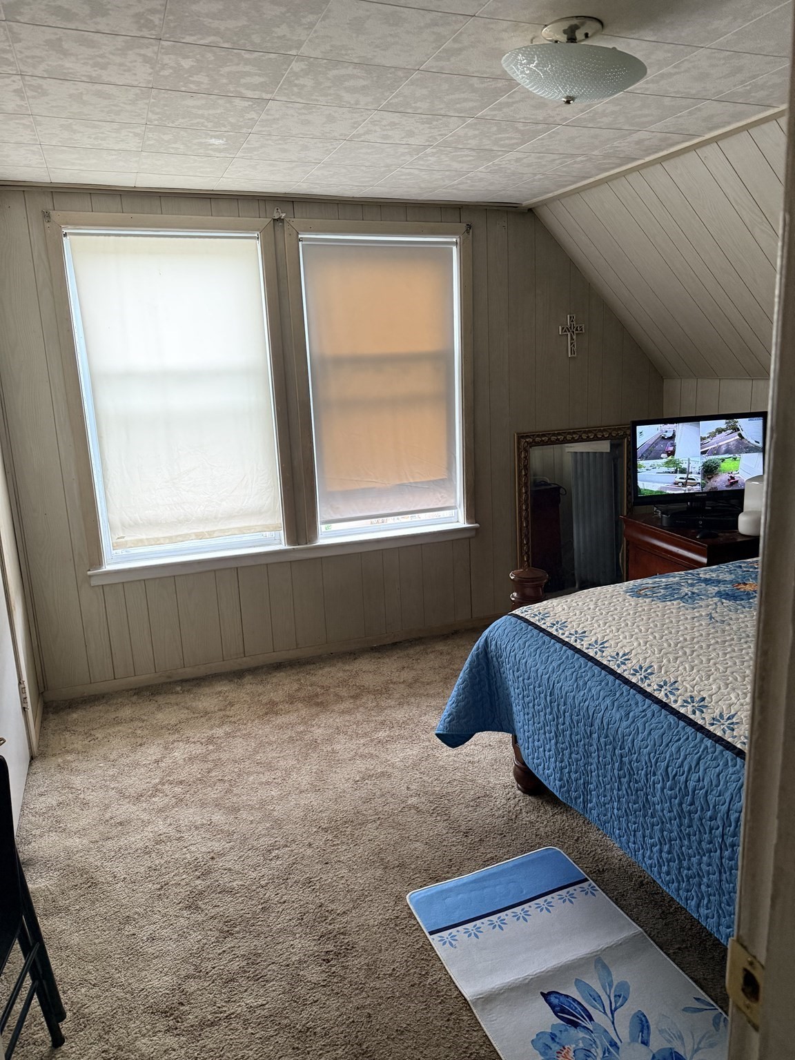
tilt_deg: -11.2
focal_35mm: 24
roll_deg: +2.4
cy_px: 530
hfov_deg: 56.8
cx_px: 398
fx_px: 735
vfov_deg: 71.6
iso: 320
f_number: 1.78
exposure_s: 1/60
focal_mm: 6.76
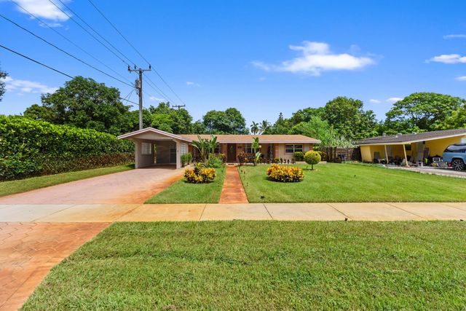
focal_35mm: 16
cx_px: 233
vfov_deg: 73.8
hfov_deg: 96.7
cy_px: 156
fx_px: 207
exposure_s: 1/400
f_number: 4.5
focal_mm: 16
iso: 100
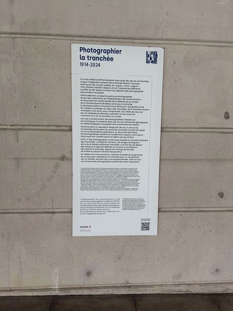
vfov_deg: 67.3
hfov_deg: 53.1
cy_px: 156
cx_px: 116
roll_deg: -1.1
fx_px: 233
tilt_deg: -4.9
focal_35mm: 26
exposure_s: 1/60
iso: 200
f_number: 1.5
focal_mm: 5.7
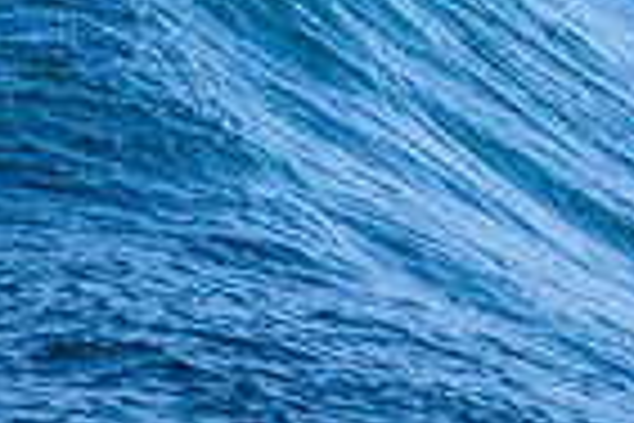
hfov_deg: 0.6
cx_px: 1281
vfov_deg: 0.4
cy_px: -164
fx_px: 58095
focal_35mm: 3299
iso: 1800
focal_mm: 800
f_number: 11
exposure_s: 1/2000
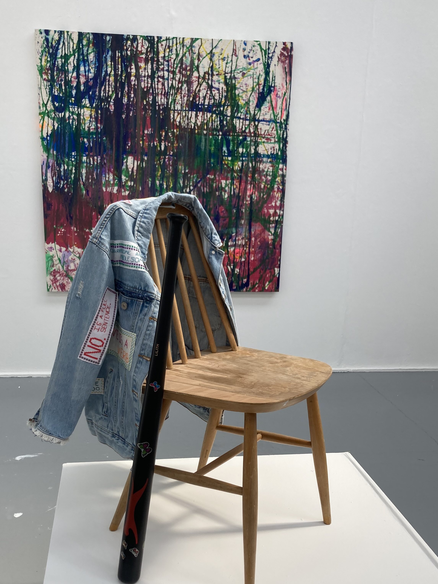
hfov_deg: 38.6
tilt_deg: -15.9
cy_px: 354
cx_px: 194
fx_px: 624
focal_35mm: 37
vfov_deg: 49.8
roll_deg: -1.3
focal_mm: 3.99
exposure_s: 1/198
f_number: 1.8
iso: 20
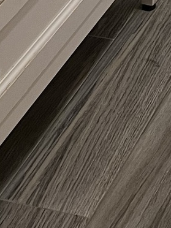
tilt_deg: -8.4
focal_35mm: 161
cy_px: -438
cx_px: 370
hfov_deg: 8.6
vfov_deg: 9.7
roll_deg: -1.9
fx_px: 1060
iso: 80
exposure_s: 1/60
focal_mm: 5.7
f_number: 1.5
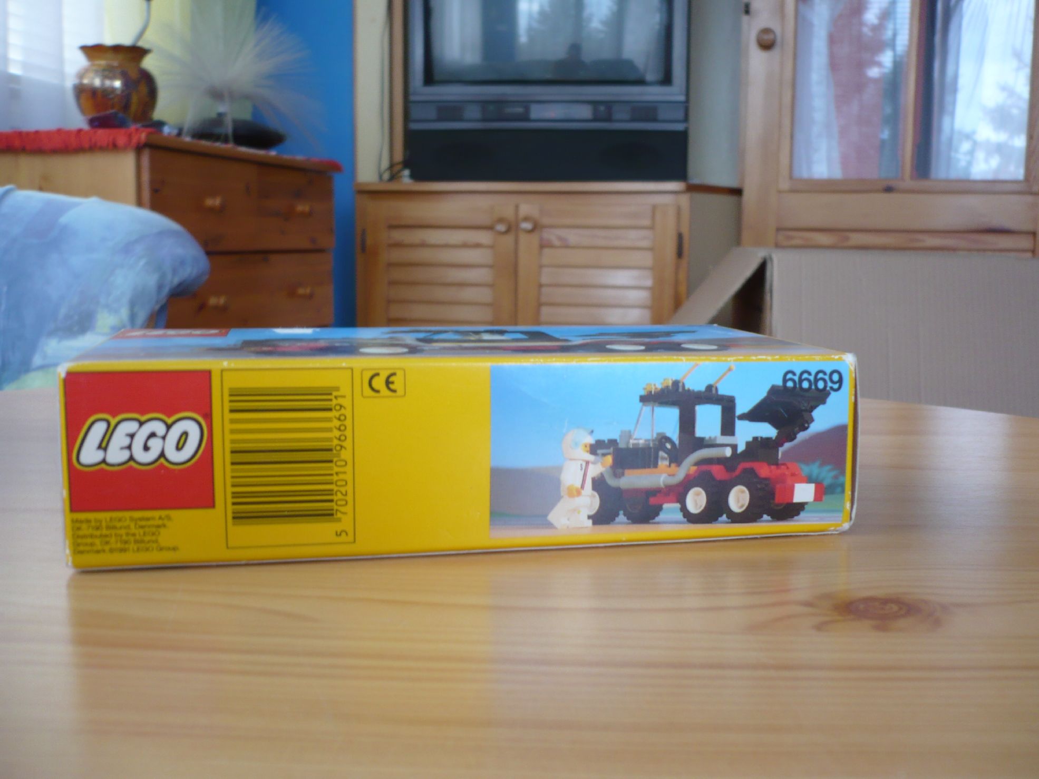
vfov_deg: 40.7
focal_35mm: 35
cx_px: 520
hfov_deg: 52.6
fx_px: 1050
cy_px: 390
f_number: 2.8
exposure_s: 1/15
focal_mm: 5.8
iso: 100
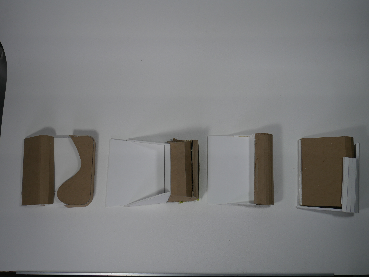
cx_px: 184
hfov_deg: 53.9
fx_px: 363
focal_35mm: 34
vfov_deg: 41.8
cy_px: 138
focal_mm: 17
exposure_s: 1/125
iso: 200
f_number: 4.5
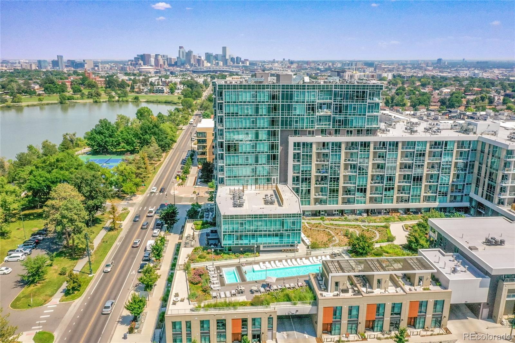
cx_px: 258
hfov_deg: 65.5
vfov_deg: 46.4
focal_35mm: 28
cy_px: 172
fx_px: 400
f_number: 9
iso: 800
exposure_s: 1/2000
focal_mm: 10.26
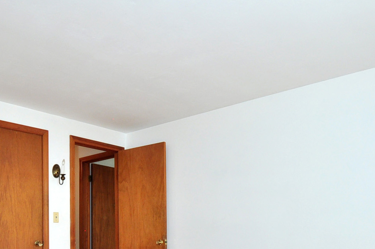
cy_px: 234
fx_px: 354
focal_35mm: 34
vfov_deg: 35.9
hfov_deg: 54.9
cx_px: 131
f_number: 5
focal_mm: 10
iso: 320
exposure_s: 1/20
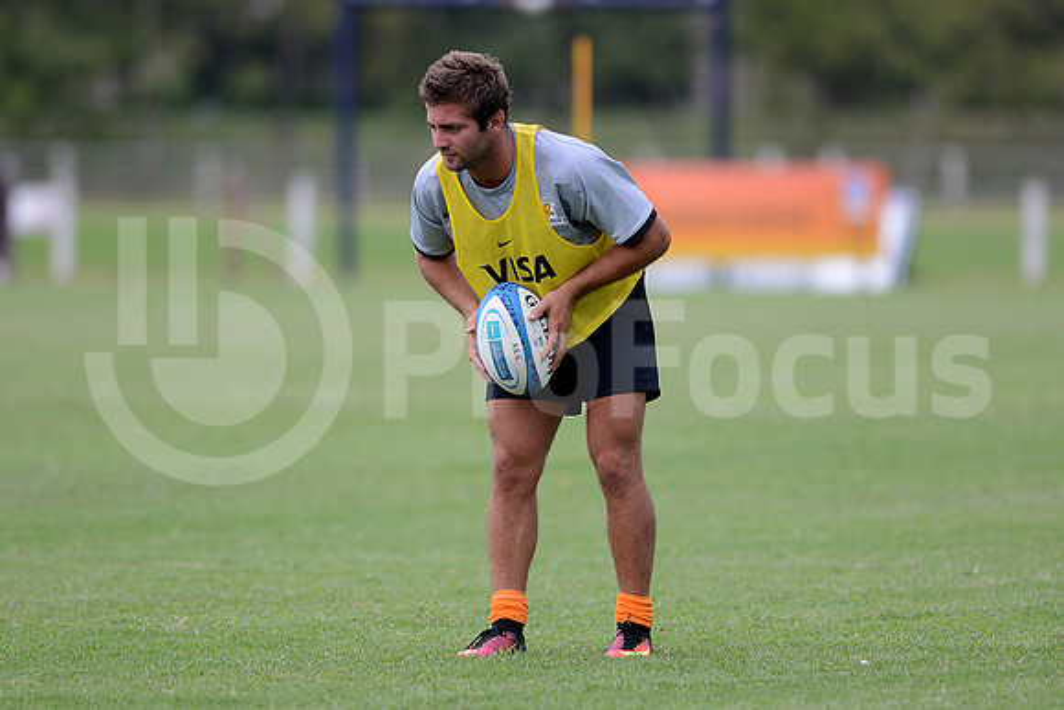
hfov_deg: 6.9
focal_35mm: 300
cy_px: 355
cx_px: 532
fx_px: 8868
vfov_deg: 4.6
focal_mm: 300
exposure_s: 1/800
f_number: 2.8
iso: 200
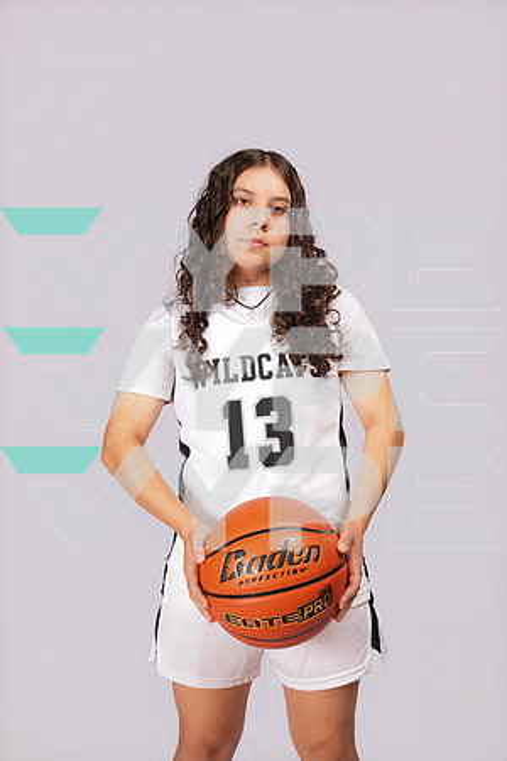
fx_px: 739
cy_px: 380
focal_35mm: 35
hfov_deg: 37.9
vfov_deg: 54.4
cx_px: 254
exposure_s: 1/200
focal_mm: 35
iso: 250
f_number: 8
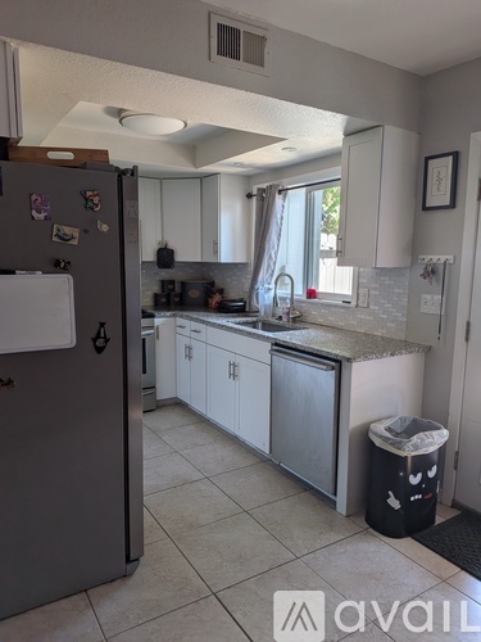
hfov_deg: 56.8
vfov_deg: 71.6
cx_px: 240
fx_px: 445
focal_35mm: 24
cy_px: 321
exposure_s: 1/150
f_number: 1.7
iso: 31
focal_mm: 4.53
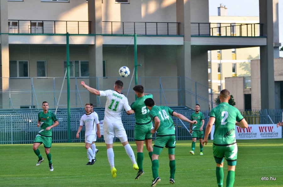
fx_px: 1647
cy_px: 94
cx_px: 142
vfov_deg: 6.5
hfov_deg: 9.8
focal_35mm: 210
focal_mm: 140
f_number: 5
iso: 250
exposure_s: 1/500
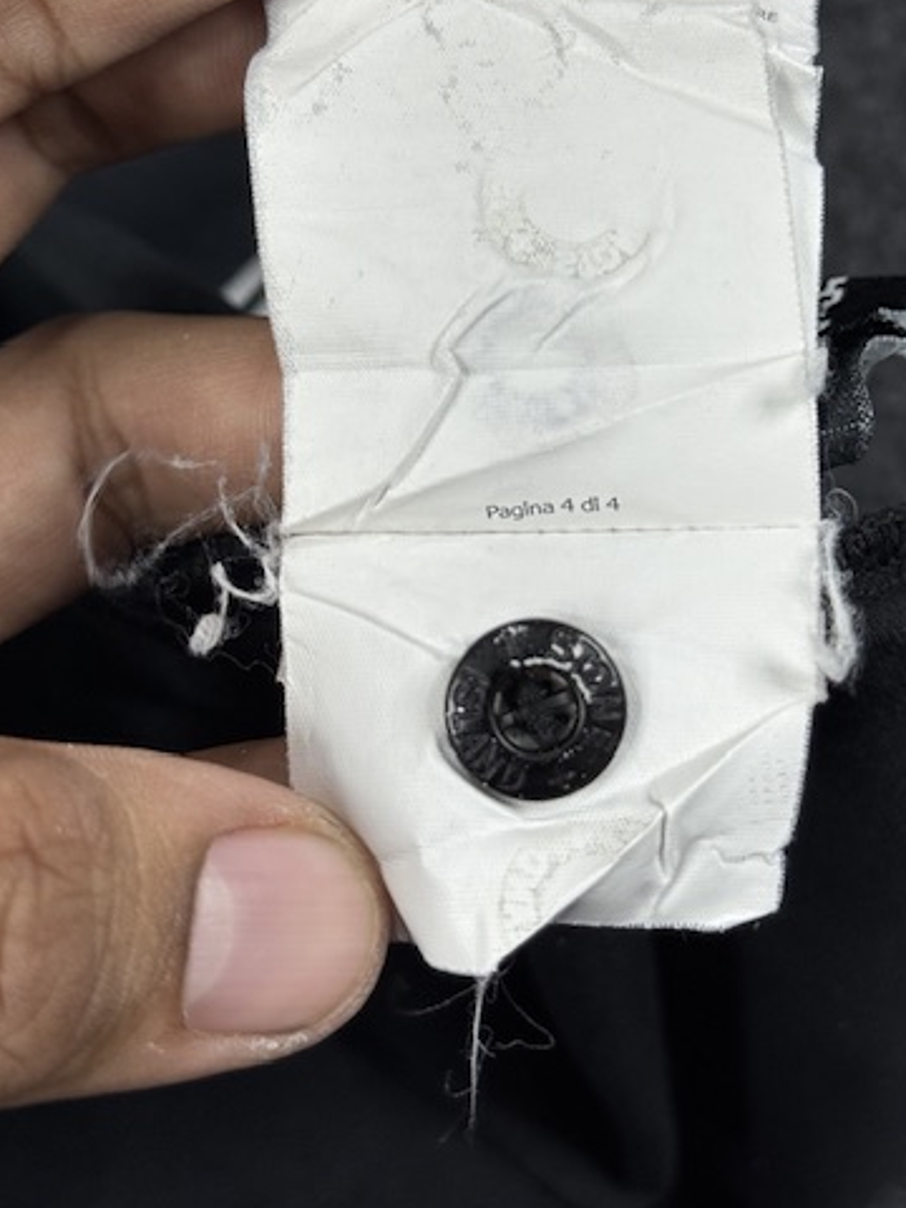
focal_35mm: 64
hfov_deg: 22.9
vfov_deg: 30.1
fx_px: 2233
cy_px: 445
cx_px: 516
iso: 50
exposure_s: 1/121
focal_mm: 6.76
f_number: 1.78
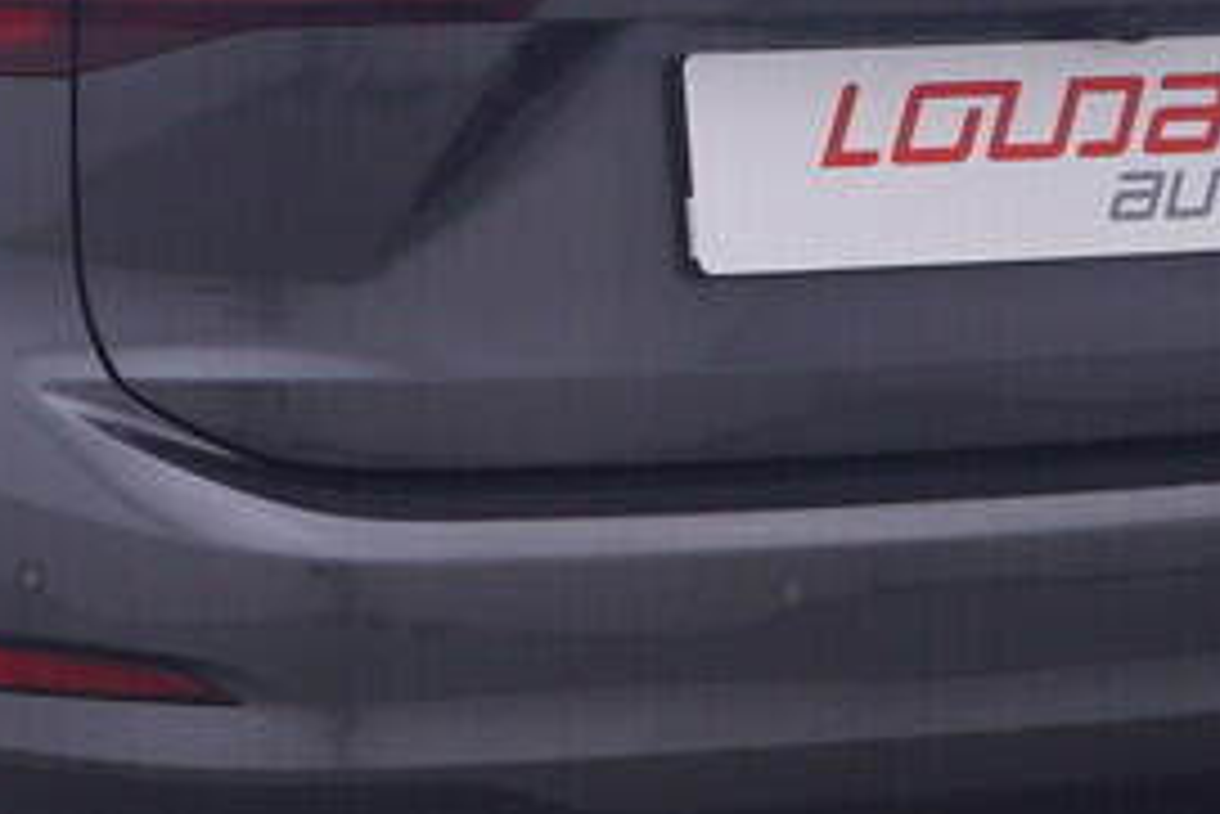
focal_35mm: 120
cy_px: -265
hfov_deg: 17.0
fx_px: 4057
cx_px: 230
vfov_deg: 11.2
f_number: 5
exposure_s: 1/80
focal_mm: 15
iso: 200
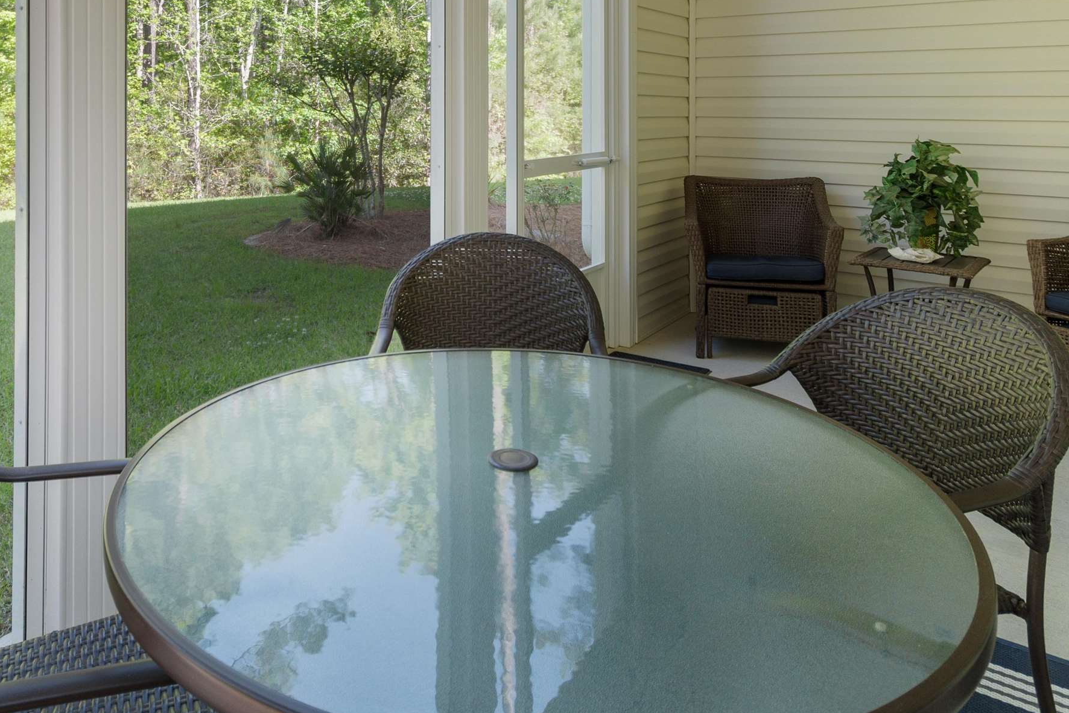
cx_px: 385
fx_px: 772
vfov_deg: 45.8
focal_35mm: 26
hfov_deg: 68.0
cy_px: 100
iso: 100
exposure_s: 1/30
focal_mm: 10
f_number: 4.5
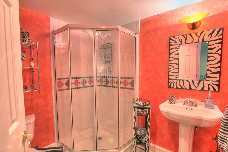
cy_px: 79
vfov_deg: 67.4
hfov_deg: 90.0
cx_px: 116
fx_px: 114
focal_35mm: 18
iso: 1250
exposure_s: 1/30
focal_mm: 16
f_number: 5.6
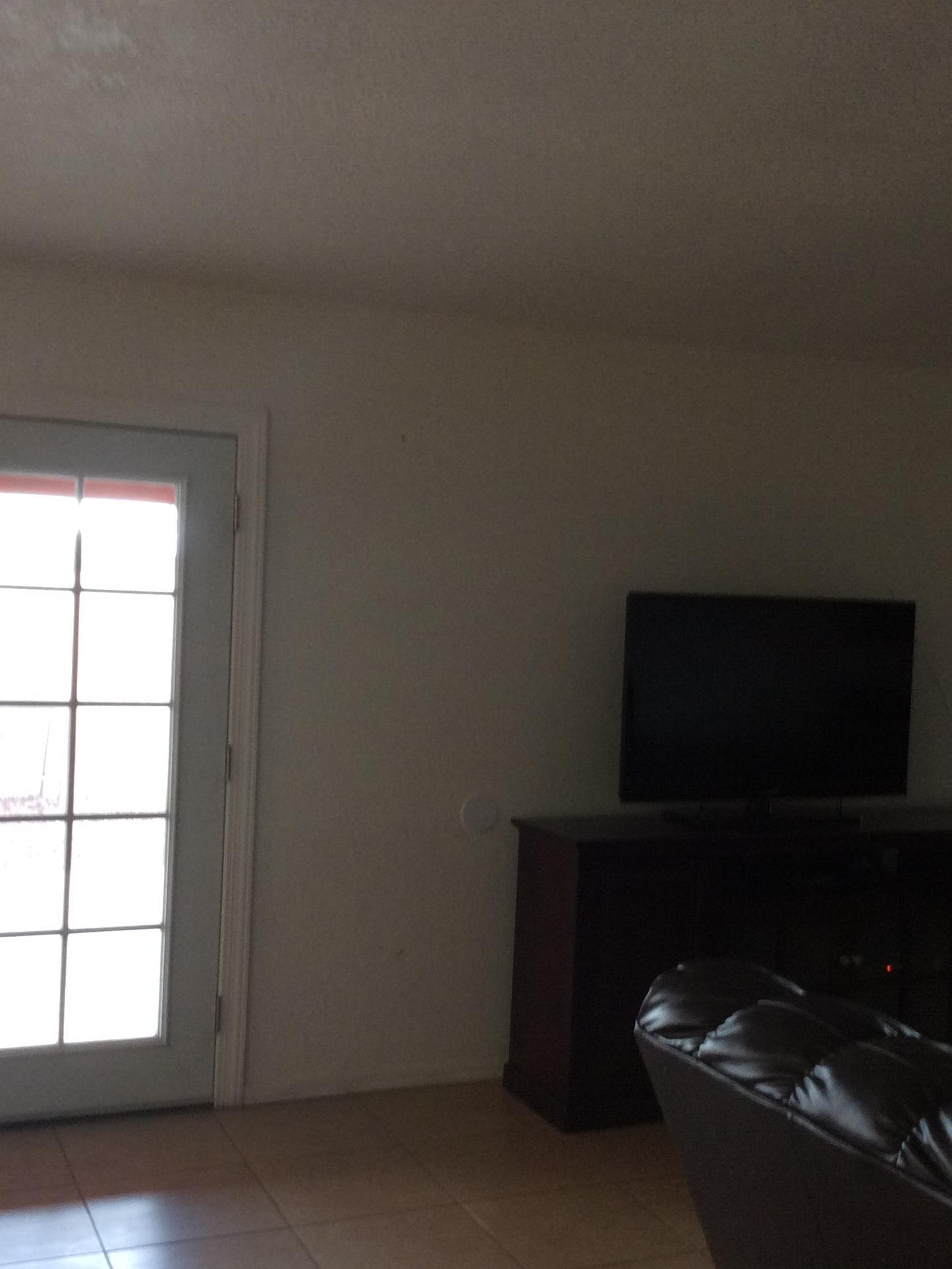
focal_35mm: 43
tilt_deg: -2.7
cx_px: 506
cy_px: 636
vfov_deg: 43.8
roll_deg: -1.1
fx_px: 1576
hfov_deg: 33.6
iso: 64
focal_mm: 3.3
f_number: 2.4
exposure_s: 1/24
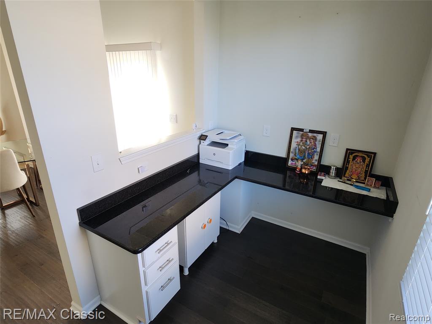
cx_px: 216
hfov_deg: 106.2
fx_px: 162
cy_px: 162
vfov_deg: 89.9
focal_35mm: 13
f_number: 2.2
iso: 125
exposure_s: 1/60
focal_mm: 2.2
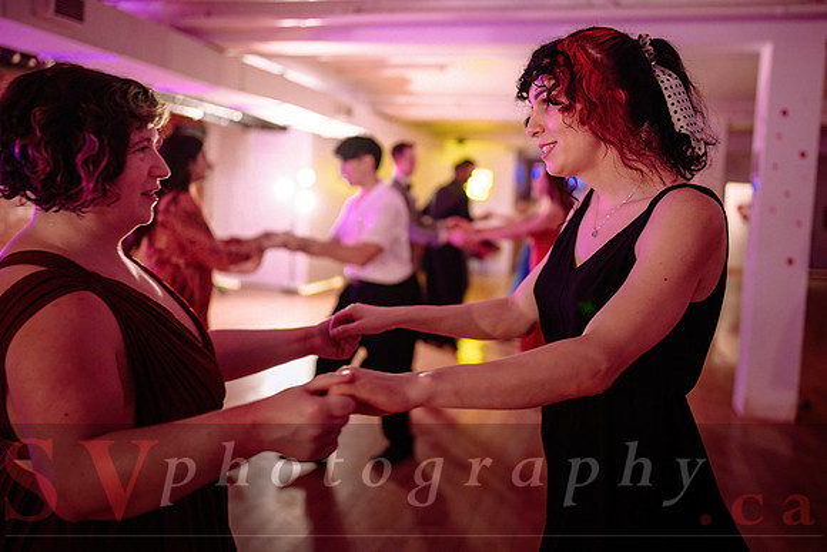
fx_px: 715
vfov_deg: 42.2
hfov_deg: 60.0
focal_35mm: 31
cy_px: 258
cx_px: 452
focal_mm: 28
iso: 2500
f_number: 1.4
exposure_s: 1/250
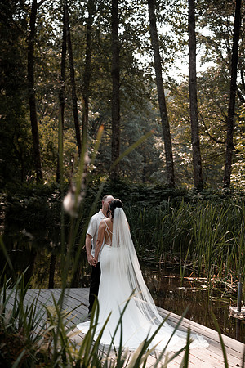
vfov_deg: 36.2
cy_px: 184
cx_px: 122
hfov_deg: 24.6
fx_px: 561
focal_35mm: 55
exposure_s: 1/1000
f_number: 2.8
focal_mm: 55
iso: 160
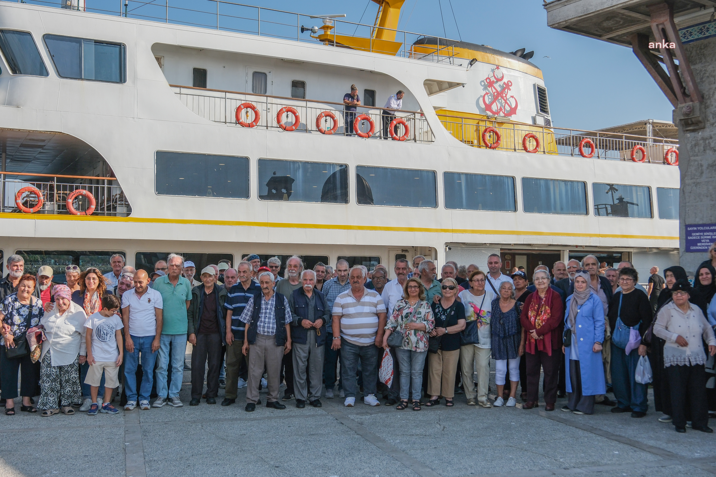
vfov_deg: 33.4
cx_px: 358
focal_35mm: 40
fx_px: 795
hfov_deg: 48.5
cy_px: 238
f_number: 4
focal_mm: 26.6
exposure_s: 1/2500
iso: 500
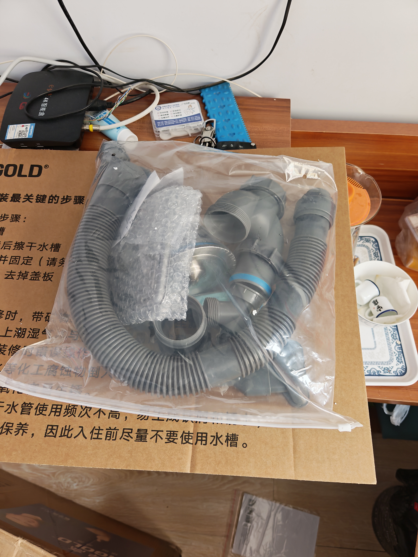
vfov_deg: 71.6
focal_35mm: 24
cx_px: 209
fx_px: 386
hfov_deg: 56.8
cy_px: 278
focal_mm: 6.67
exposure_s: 1/50
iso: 160
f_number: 1.9
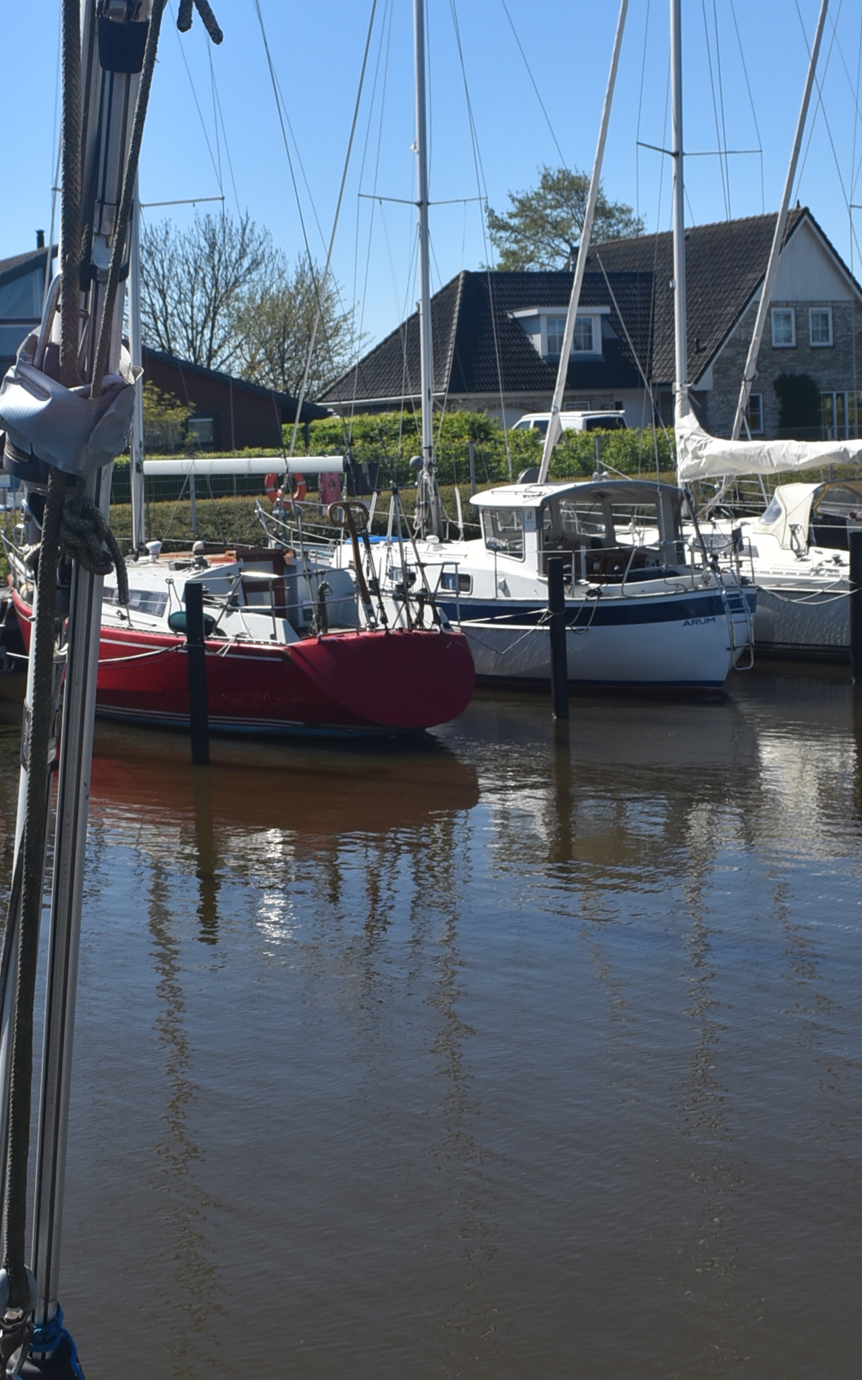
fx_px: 2106
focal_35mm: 56
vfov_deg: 36.1
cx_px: 224
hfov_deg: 22.9
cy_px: 549
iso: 200
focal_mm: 20
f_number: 10
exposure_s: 1/400
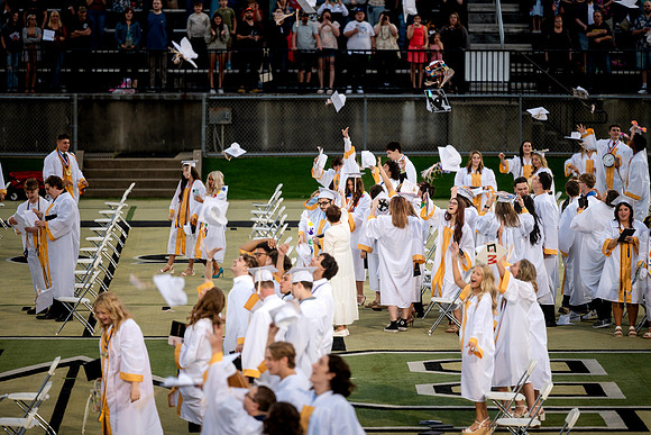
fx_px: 3866
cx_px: 324
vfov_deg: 6.4
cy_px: 208
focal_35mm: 214
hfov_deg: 9.6
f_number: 2.8
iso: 640
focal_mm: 200
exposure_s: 1/500
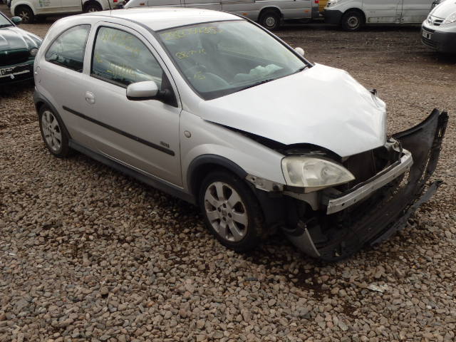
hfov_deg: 51.4
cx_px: 228
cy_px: 171
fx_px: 474
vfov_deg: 39.7
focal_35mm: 36
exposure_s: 1/320
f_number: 4.5
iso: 125
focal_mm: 6.4
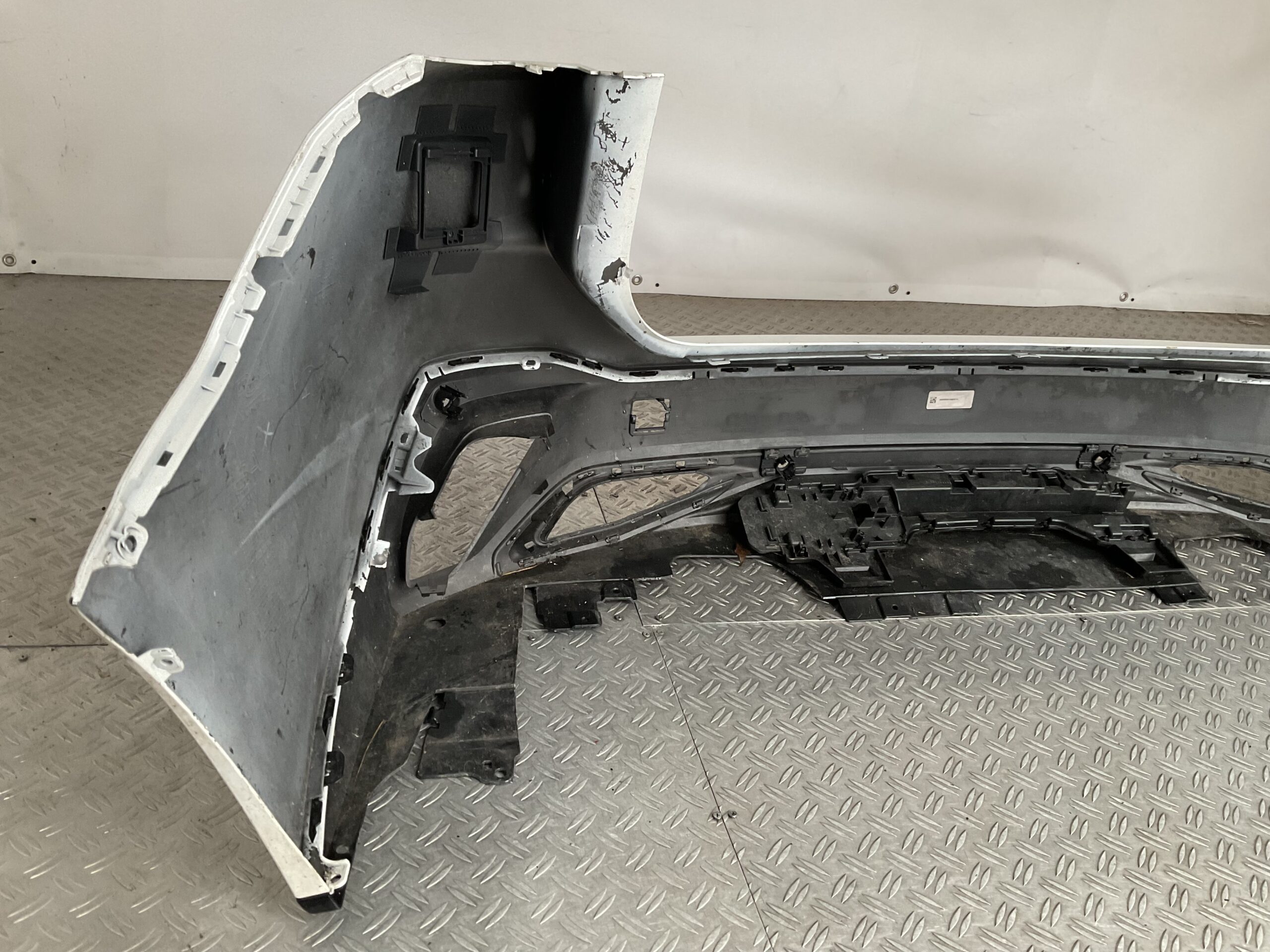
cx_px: 635
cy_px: 476
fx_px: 1064
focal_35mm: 29
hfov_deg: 61.7
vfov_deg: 48.2
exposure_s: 1/50
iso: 100
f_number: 1.8
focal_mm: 3
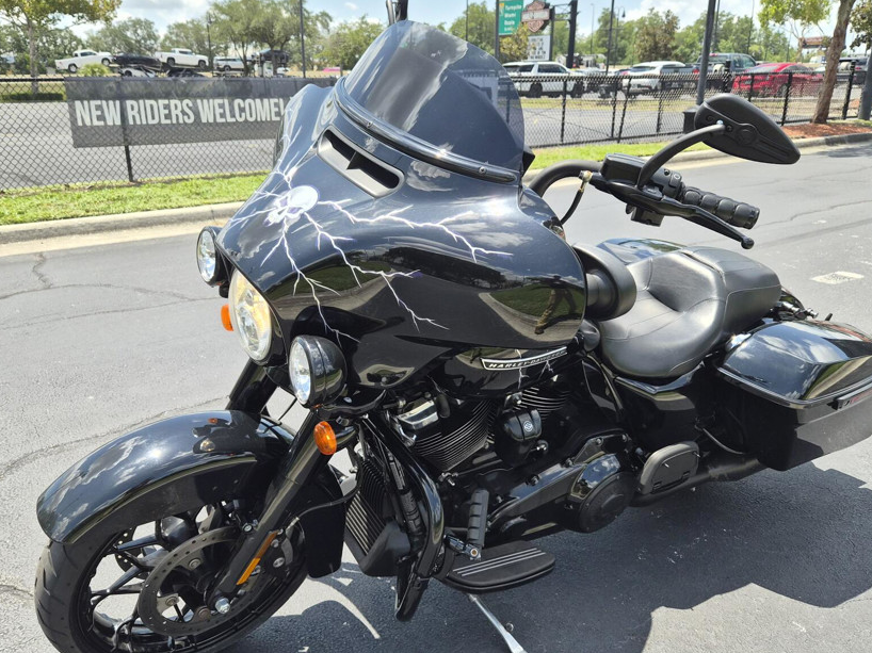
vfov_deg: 46.7
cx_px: 391
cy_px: 357
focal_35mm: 30
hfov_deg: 59.8
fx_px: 755
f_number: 1.8
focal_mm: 5.4
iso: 80
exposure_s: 1/2504
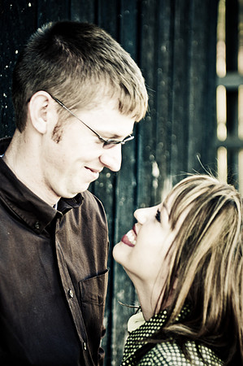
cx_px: 122
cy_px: 183
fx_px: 1066
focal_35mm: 105
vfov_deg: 19.5
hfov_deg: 13.0
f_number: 2.8
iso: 160
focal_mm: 70
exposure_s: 1/125
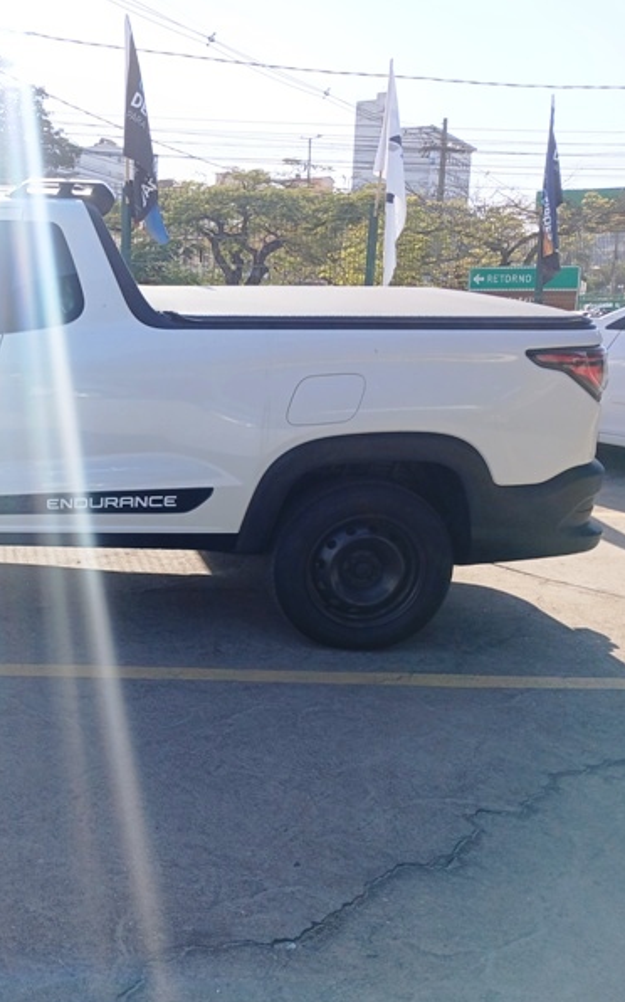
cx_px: -3
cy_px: 503
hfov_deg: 31.7
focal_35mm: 37
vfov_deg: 52.8
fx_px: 1009
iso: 20
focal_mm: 3.98
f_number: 1.8
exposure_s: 1/220
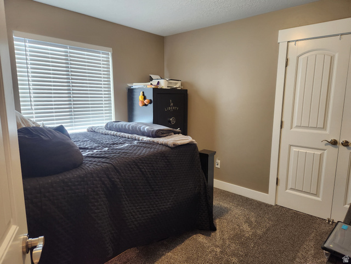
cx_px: 176
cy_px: 132
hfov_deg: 73.9
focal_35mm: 23
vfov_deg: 58.9
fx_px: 233
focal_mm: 5.4
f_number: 1.8
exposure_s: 1/120
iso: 320
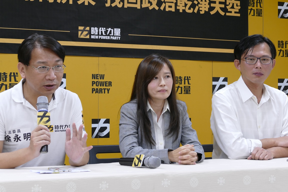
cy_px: 96
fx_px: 592
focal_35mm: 74
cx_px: 144
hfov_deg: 27.3
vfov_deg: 18.4
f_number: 4.5
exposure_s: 1/60
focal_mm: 26.91
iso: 800
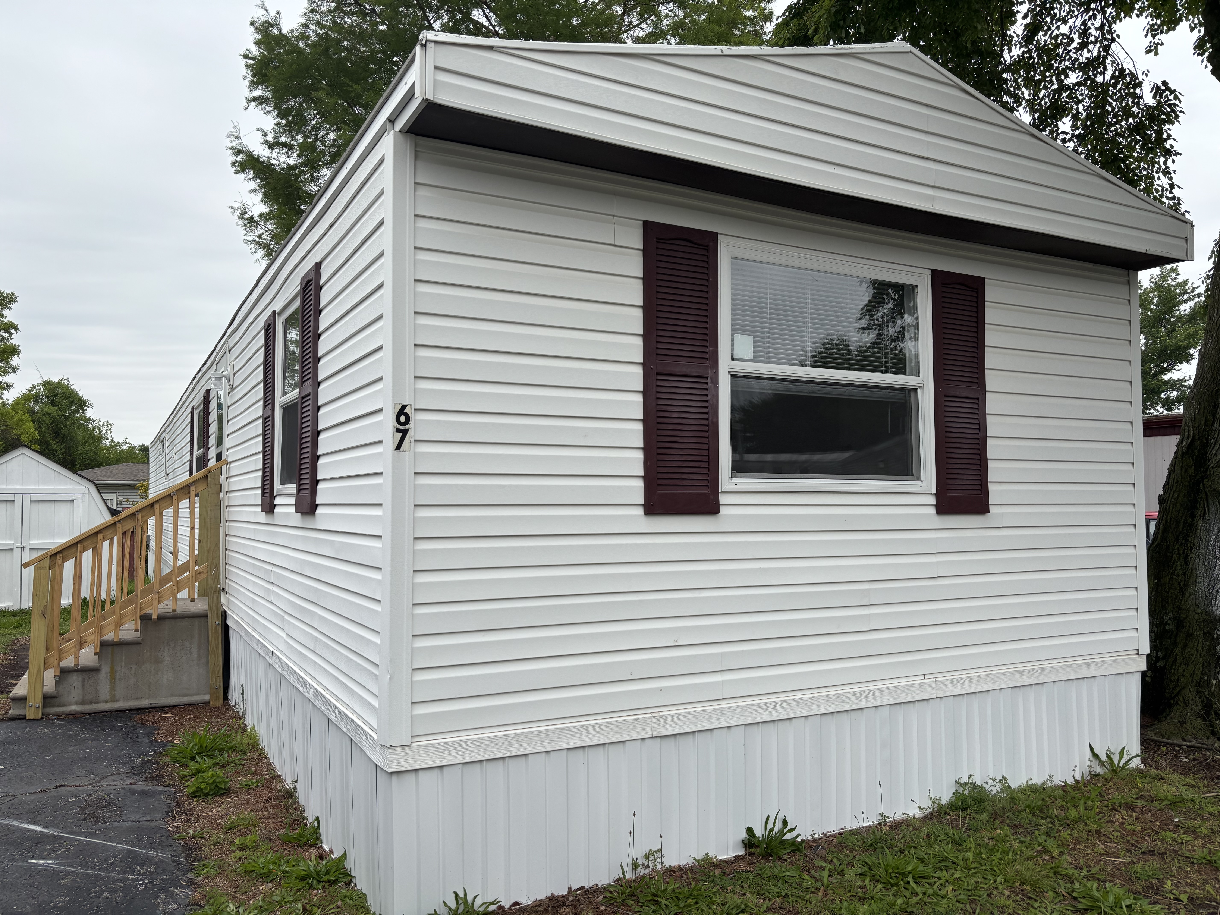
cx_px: 610
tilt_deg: +4.0
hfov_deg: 67.3
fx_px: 916
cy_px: 458
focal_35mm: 26
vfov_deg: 53.1
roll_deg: -0.8
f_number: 1.6
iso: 50
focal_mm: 5.96
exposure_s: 1/2857
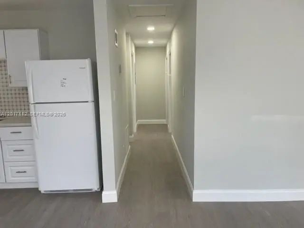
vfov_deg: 53.1
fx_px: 228
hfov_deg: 67.3
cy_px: 114
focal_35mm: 26
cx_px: 152
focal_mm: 4.2
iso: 100
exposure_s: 1/121
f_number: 1.6
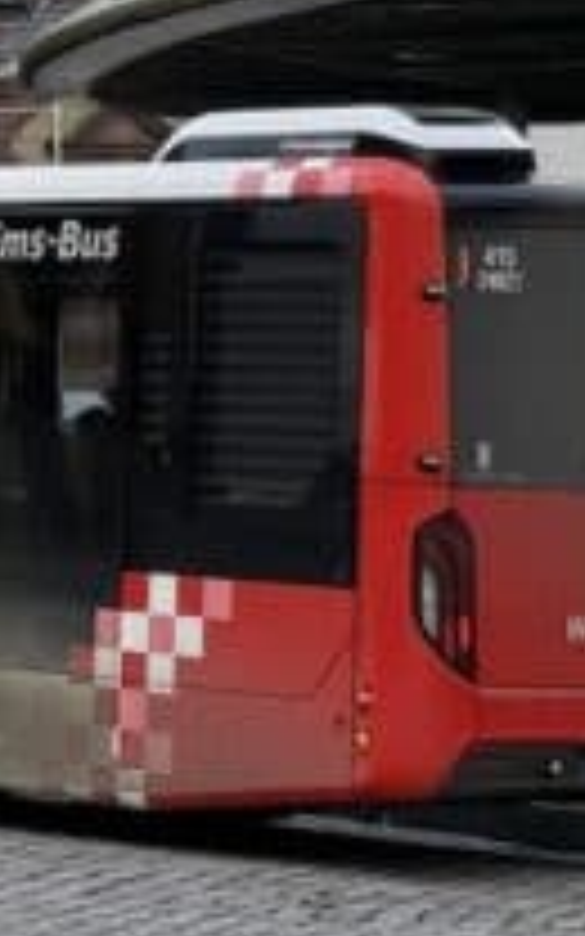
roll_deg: +2.0
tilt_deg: +2.4
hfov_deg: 6.8
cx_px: -513
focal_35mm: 188
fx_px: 4796
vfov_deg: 11.1
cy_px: 184
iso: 64
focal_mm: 6.76
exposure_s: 1/802
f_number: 1.78
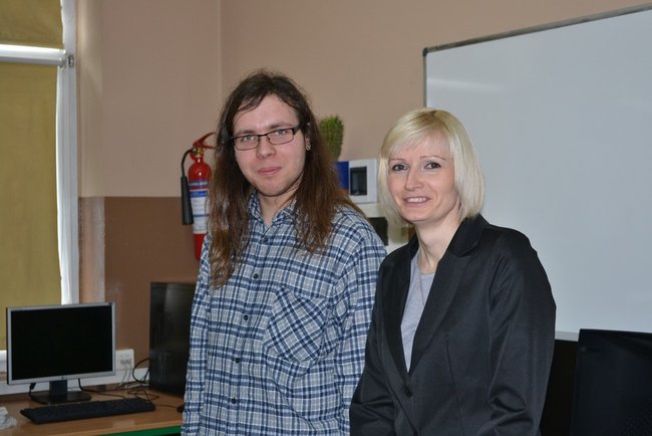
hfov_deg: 30.5
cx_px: 326
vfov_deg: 20.6
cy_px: 218
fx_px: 1196
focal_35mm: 66
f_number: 5.3
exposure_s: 1/60
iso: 400
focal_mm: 44
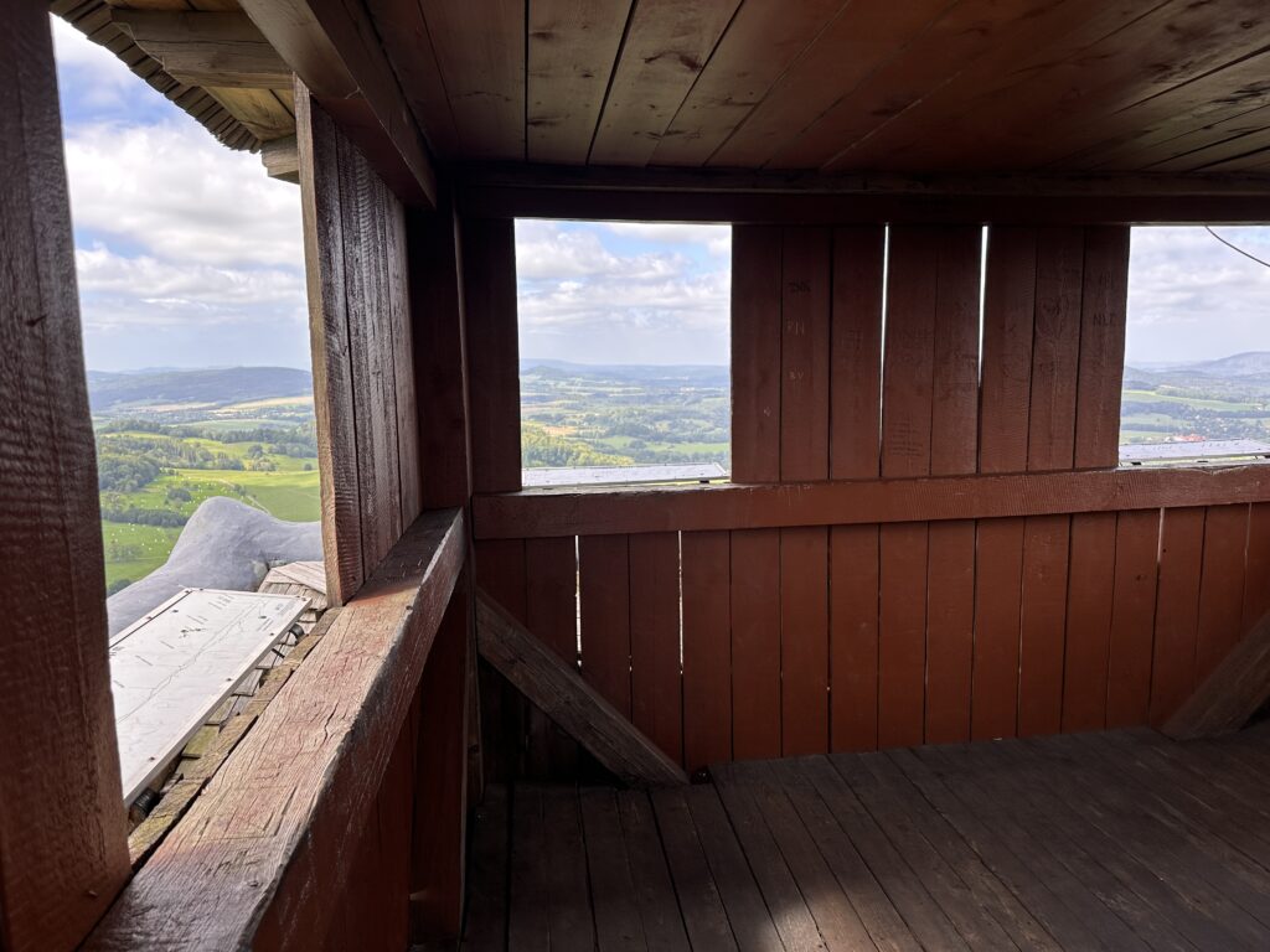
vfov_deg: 56.8
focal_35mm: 24
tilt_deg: -6.7
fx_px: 881
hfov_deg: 71.6
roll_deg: +1.0
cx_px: 635
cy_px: 476
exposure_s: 1/962
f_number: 1.78
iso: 80
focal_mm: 6.86
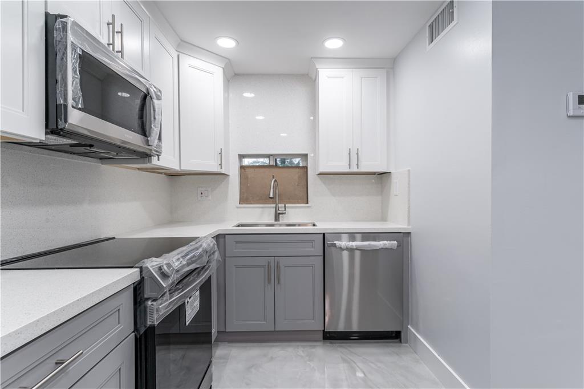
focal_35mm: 18
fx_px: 292
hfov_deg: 90.0
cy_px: 194
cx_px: 292
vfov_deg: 67.3
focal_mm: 18
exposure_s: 1/20
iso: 200
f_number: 9
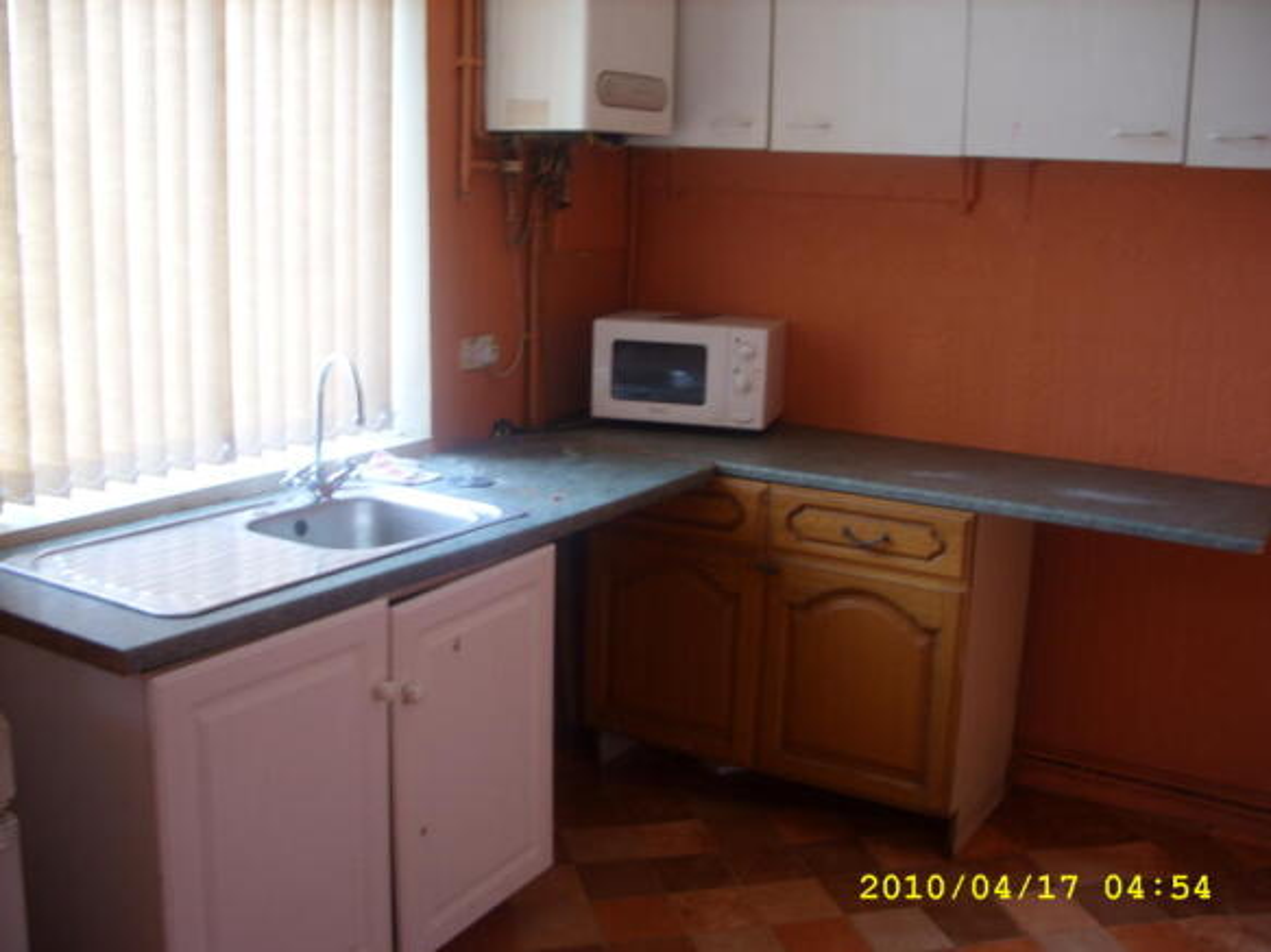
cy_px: 476
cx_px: 636
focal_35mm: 38
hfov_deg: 49.0
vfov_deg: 37.7
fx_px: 1395
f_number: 2.8
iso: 50
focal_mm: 7.8
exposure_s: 1/20
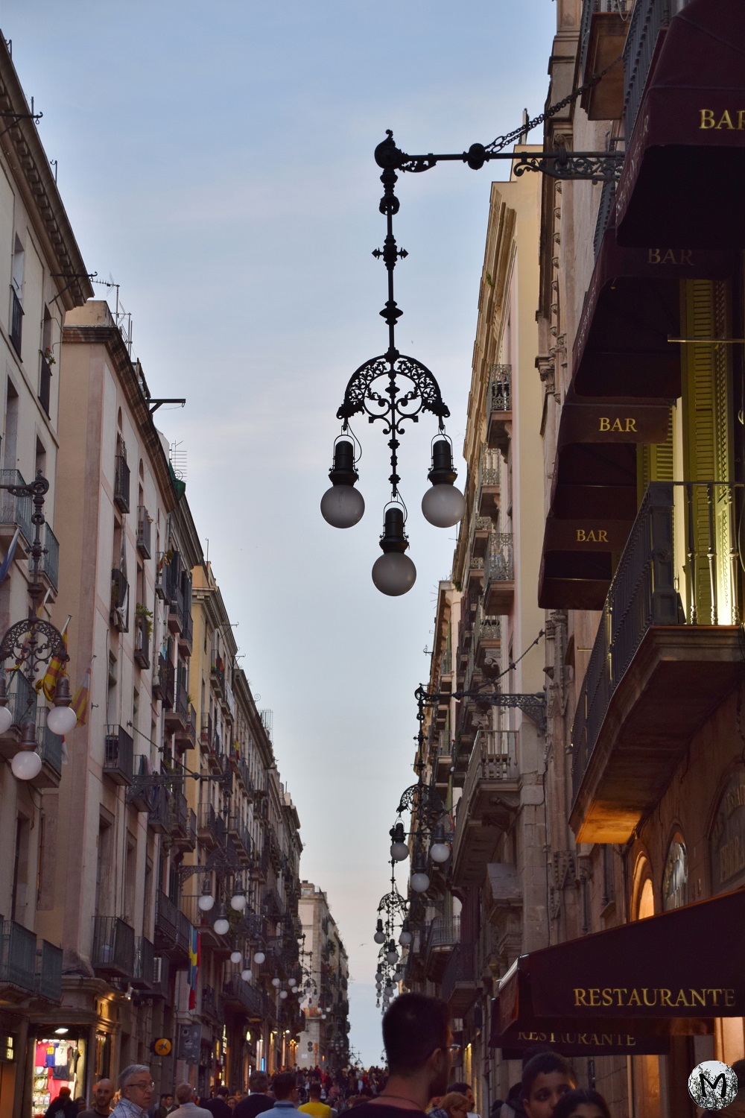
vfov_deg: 27.0
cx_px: 372
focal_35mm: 75
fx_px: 2328
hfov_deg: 18.2
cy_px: 559
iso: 400
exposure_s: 1/80
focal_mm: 50
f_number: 5
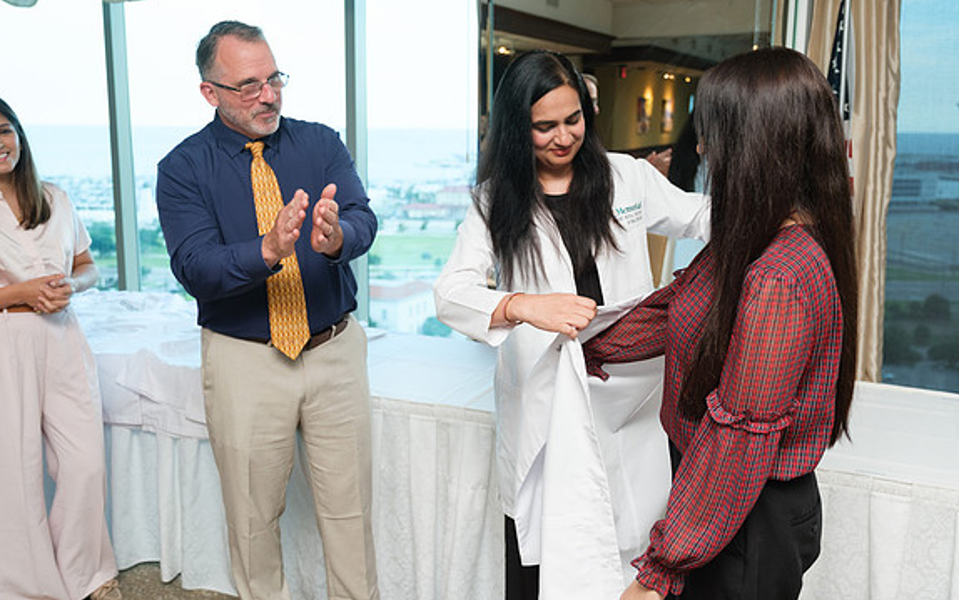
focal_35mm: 34
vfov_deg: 37.3
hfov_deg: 56.7
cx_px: 483
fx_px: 889
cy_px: 292
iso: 640
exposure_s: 1/125
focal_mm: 22
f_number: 2.8
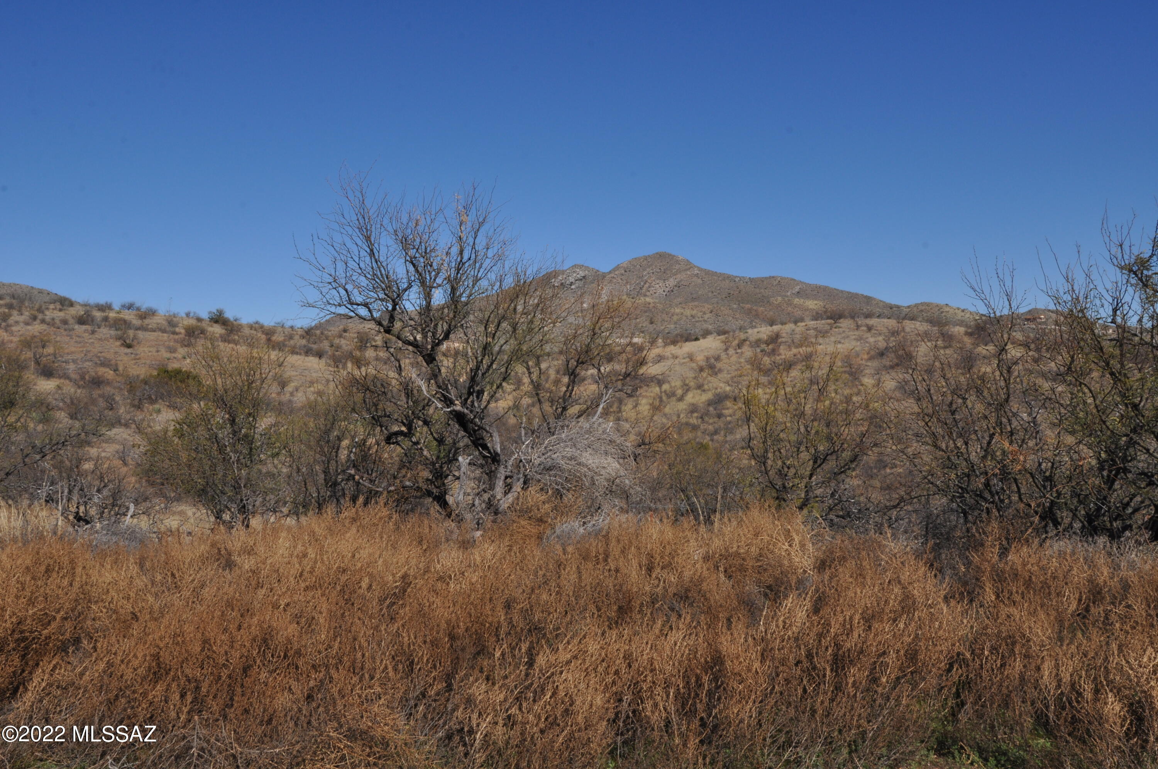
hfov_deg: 57.3
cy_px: 384
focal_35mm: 33
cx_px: 579
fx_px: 1060
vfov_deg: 39.9
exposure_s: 1/200
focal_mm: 22
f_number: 18
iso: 200
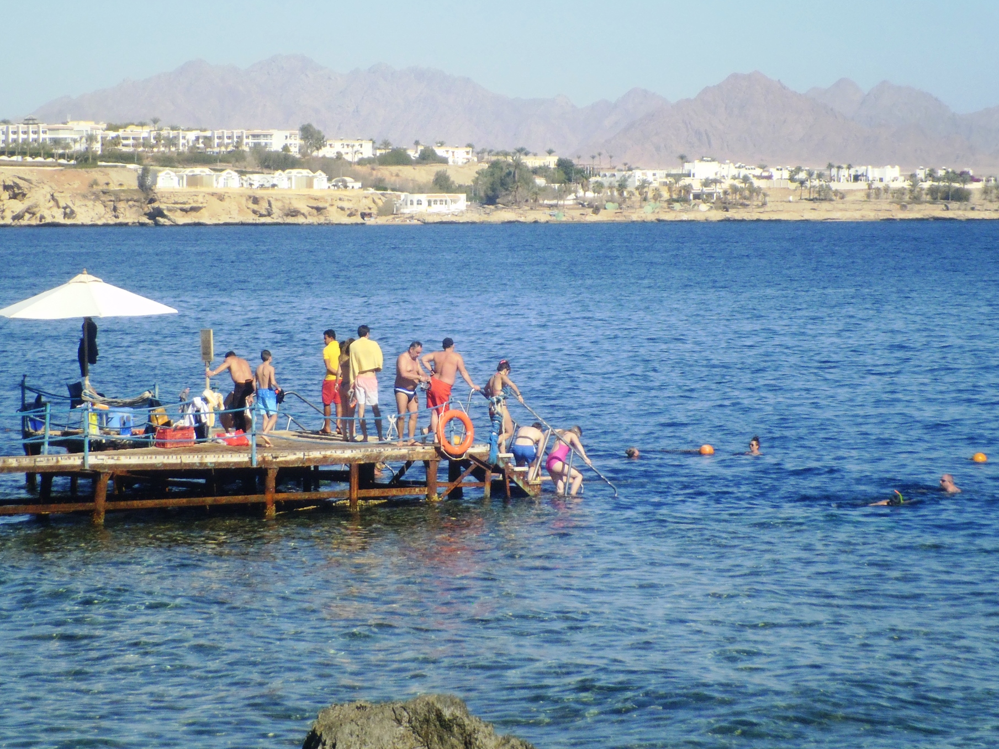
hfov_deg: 12.8
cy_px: 357
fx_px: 4445
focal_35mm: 154
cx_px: 472
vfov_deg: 9.6
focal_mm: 23.5
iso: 100
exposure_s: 1/100
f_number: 18.4
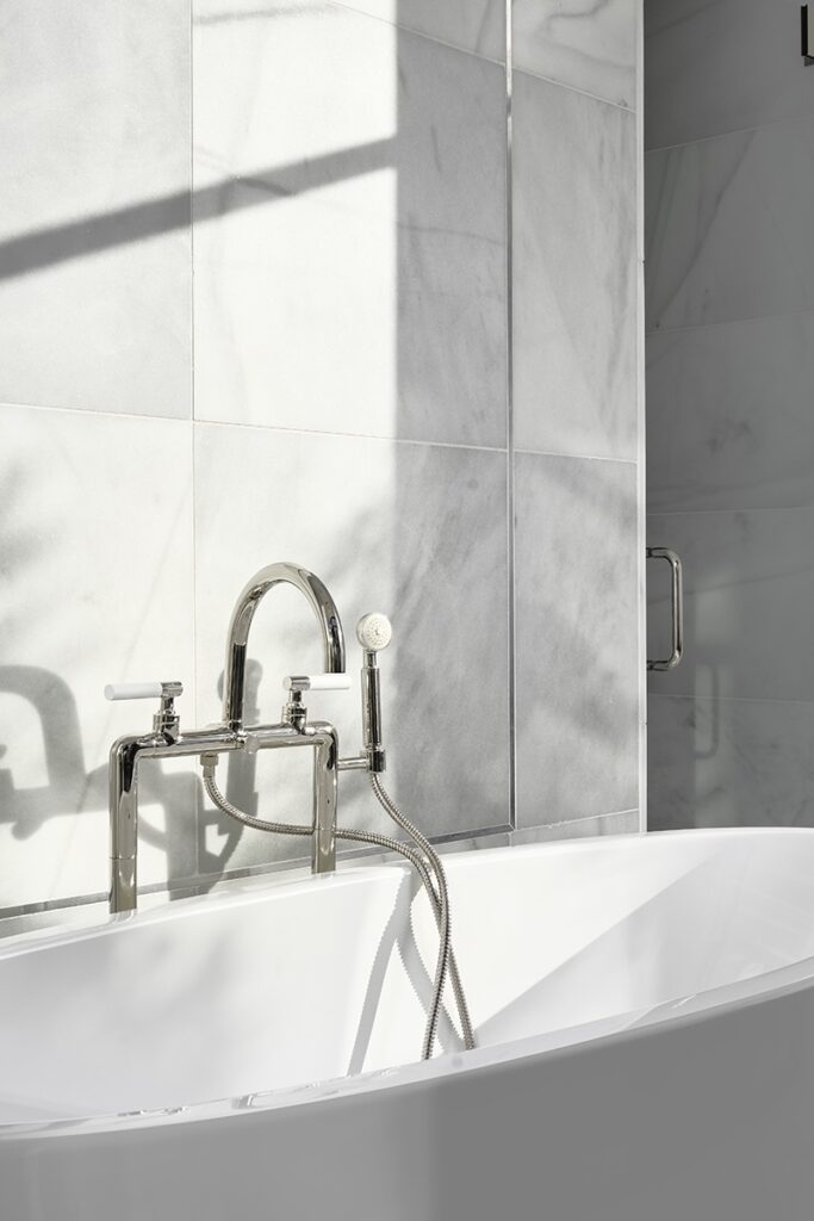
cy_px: 610
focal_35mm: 34
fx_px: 1170
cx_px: 407
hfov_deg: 38.4
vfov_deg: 55.1
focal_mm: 34.5
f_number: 11
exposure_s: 1/200
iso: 160
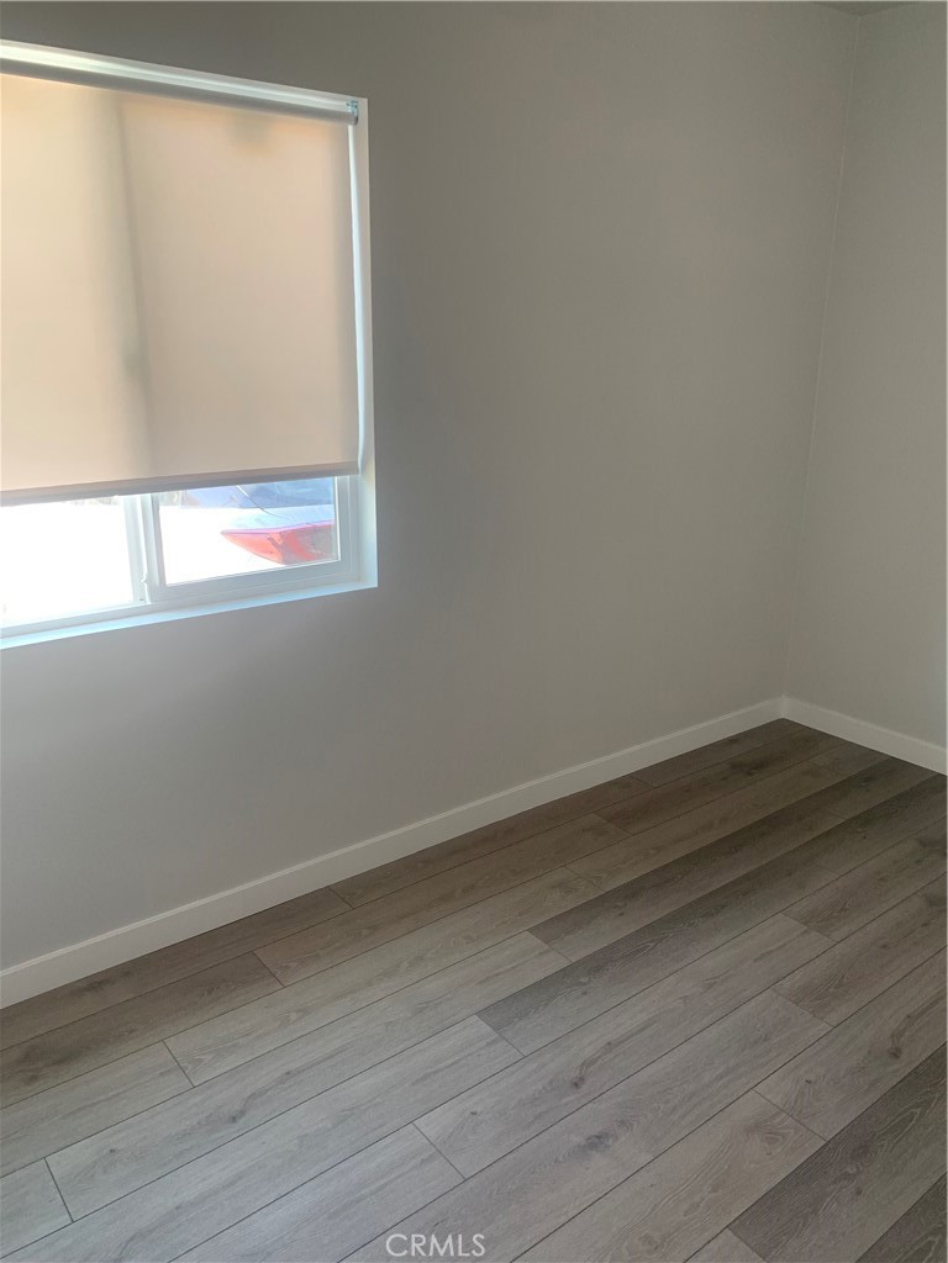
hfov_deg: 53.1
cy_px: 632
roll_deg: +0.3
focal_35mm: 26
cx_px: 474
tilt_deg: -17.6
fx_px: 949
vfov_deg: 67.3
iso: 100
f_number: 1.8
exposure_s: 1/60
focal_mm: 4.25
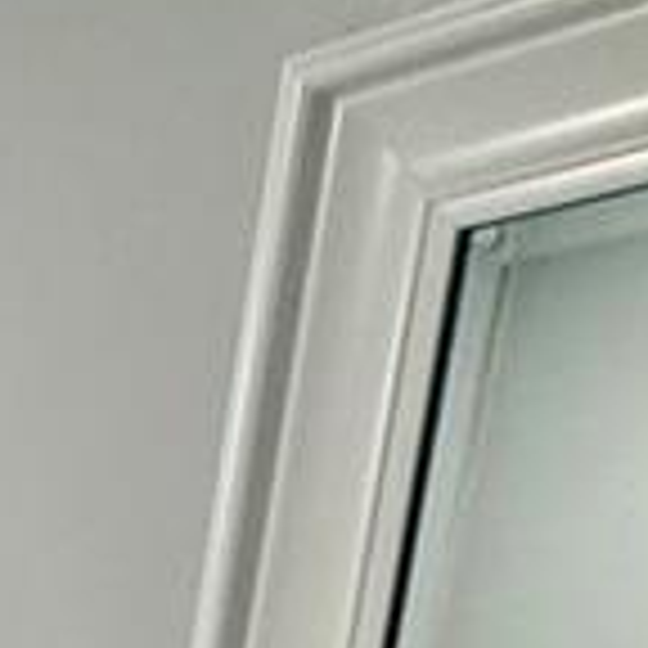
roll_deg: +0.8
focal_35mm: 103
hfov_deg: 11.8
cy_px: 1490
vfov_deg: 13.2
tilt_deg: -17.6
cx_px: -1120
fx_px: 2181
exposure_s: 1/120
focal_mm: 2.22
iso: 200
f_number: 2.2
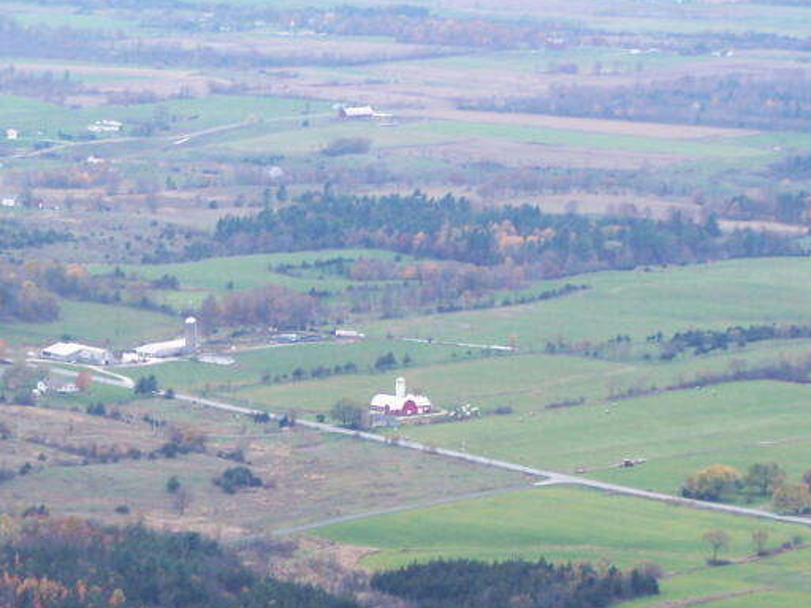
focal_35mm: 210
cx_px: 139
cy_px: 399
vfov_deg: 7.1
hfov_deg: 9.4
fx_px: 4920
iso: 80
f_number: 3.2
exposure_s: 1/320
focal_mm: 17.5
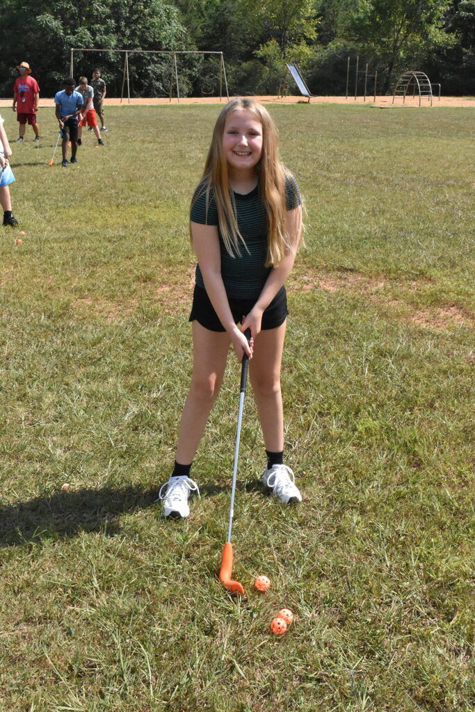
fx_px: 861
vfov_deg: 45.0
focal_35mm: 44
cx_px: 238
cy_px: 356
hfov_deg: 30.9
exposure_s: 1/2000
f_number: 22
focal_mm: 29
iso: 6400
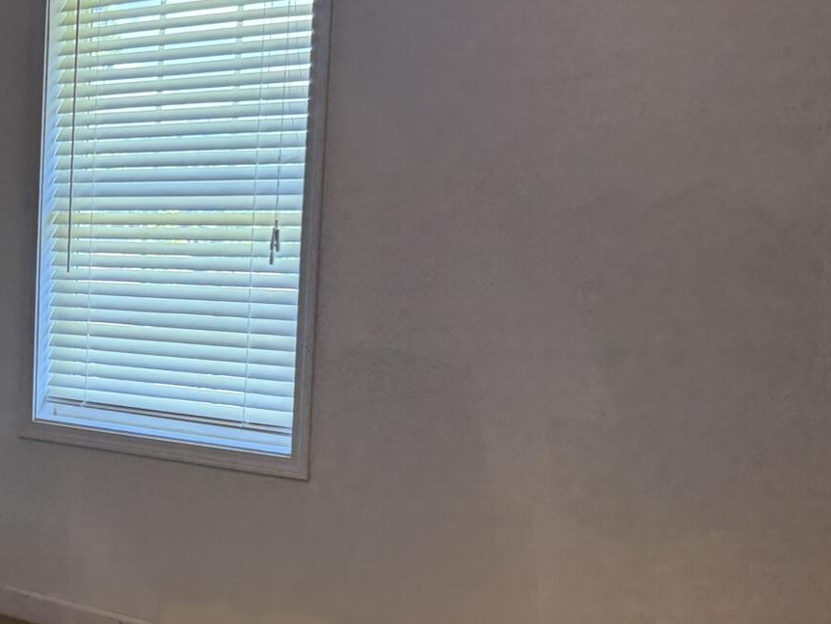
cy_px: 357
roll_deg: -0.4
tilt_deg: -5.4
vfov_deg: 25.6
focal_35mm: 57
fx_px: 1369
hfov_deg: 29.5
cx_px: -142
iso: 200
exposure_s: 1/189
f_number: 1.78
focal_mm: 6.76
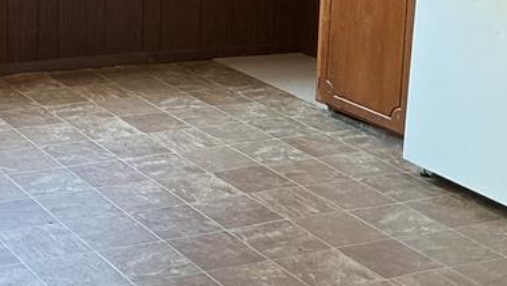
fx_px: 1157
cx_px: 53
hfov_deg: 24.0
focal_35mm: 86
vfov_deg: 13.6
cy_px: -84
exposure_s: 1/60
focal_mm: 3
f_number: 1.8
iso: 64
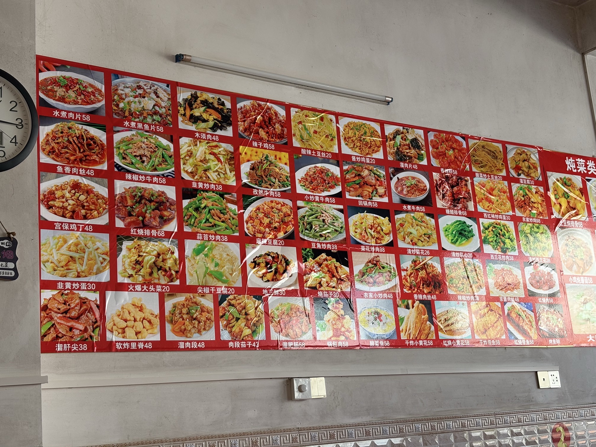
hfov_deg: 36.8
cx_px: 298
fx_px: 895
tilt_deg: +14.3
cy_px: 224
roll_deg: +5.0
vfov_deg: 28.0
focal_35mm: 52
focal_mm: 5.96
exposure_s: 1/122
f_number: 1.6
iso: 25
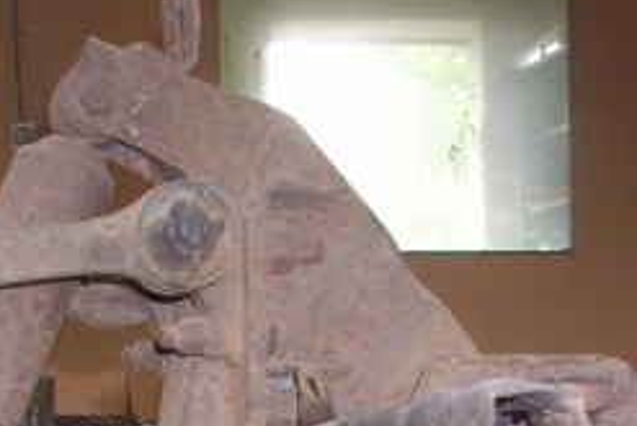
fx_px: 2071
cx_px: 119
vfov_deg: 11.2
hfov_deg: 17.3
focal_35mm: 117
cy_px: 665
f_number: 2.8
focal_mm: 6.2
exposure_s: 1/60
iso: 200
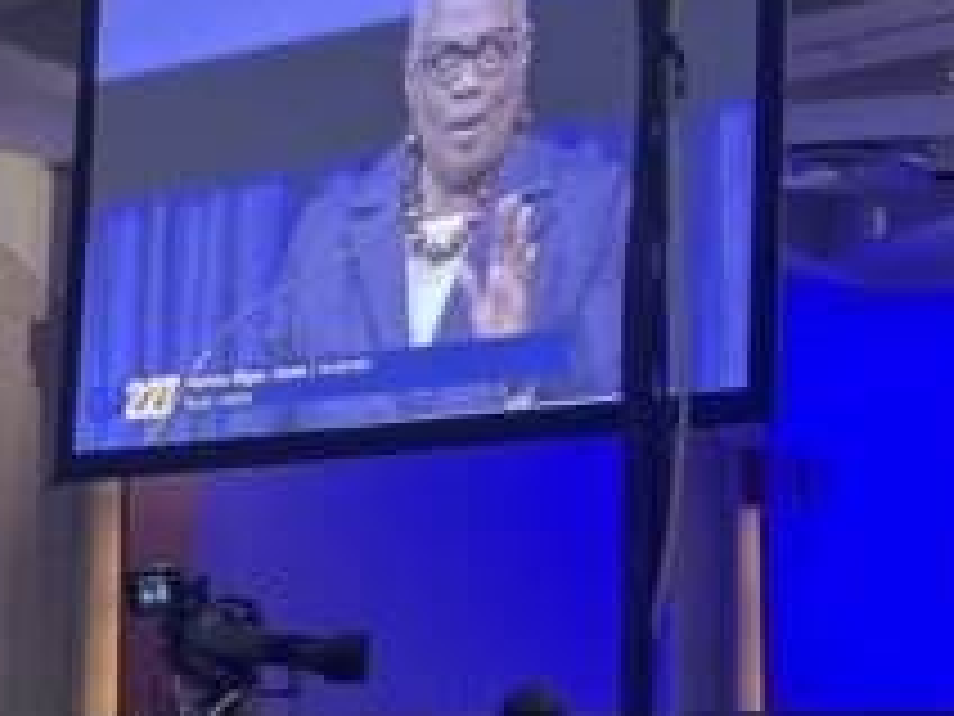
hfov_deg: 20.0
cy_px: 126
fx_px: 2701
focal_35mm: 98
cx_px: 324
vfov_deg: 15.0
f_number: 1.6
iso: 200
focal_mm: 5.96
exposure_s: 1/40
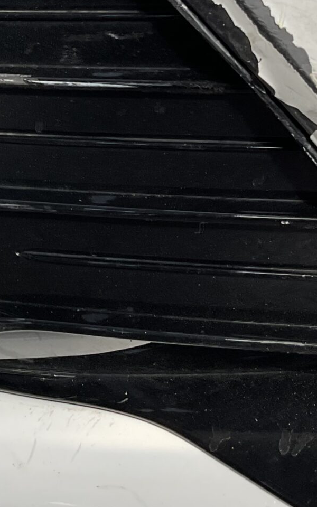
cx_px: -96
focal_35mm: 82
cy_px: 96
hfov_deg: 15.2
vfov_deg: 24.8
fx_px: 1133
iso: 16
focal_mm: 3
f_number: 1.8
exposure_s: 1/568
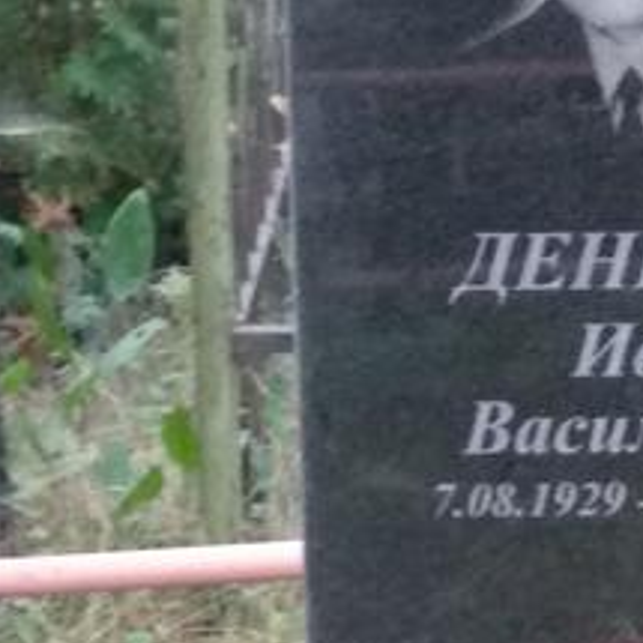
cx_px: 643
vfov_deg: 26.8
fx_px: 1345
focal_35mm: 64
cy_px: 413
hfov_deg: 25.6
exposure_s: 1/24
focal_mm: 3.81
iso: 800
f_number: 2.2
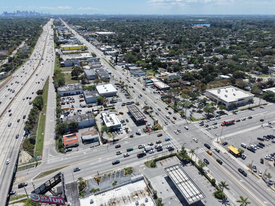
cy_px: 103
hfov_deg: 71.6
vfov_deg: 56.8
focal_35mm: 24
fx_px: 191
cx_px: 138
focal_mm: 8.67
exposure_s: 1/6400
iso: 270
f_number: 1.8
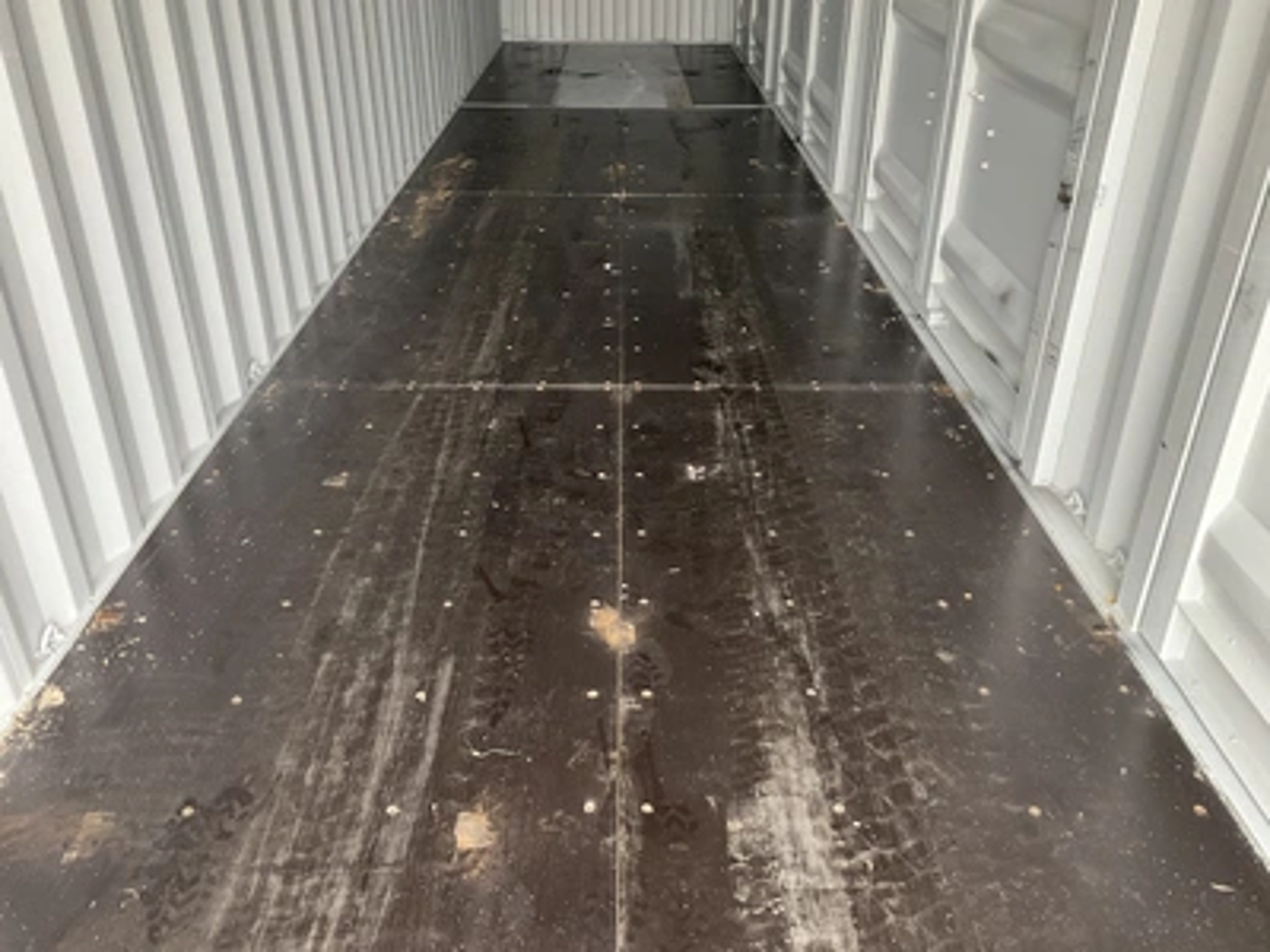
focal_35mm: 29
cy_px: 476
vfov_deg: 48.2
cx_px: 635
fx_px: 1064
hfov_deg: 61.7
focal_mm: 3
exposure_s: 1/60
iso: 200
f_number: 1.8
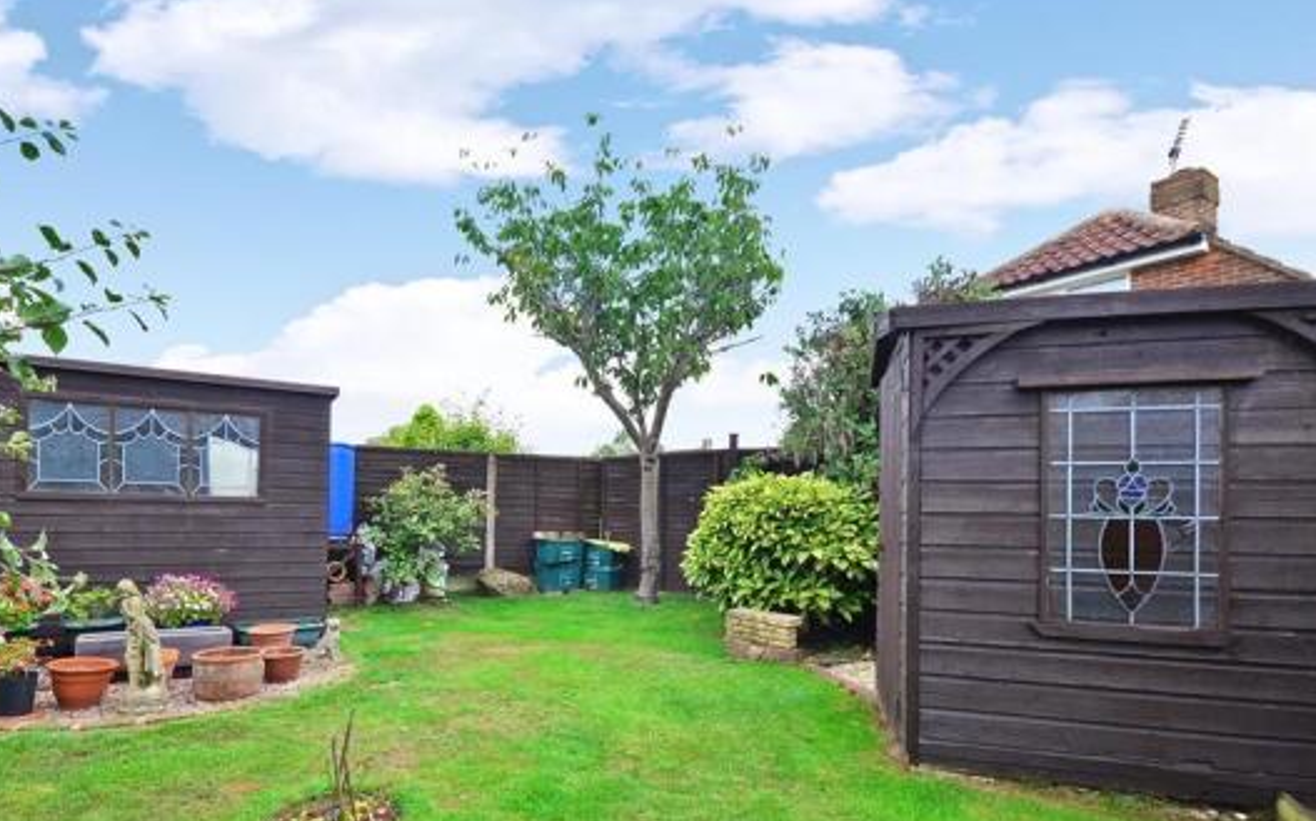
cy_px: 494
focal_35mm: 19
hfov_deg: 87.4
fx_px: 681
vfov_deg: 61.6
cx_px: 559
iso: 200
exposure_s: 1/25
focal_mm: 10
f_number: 10
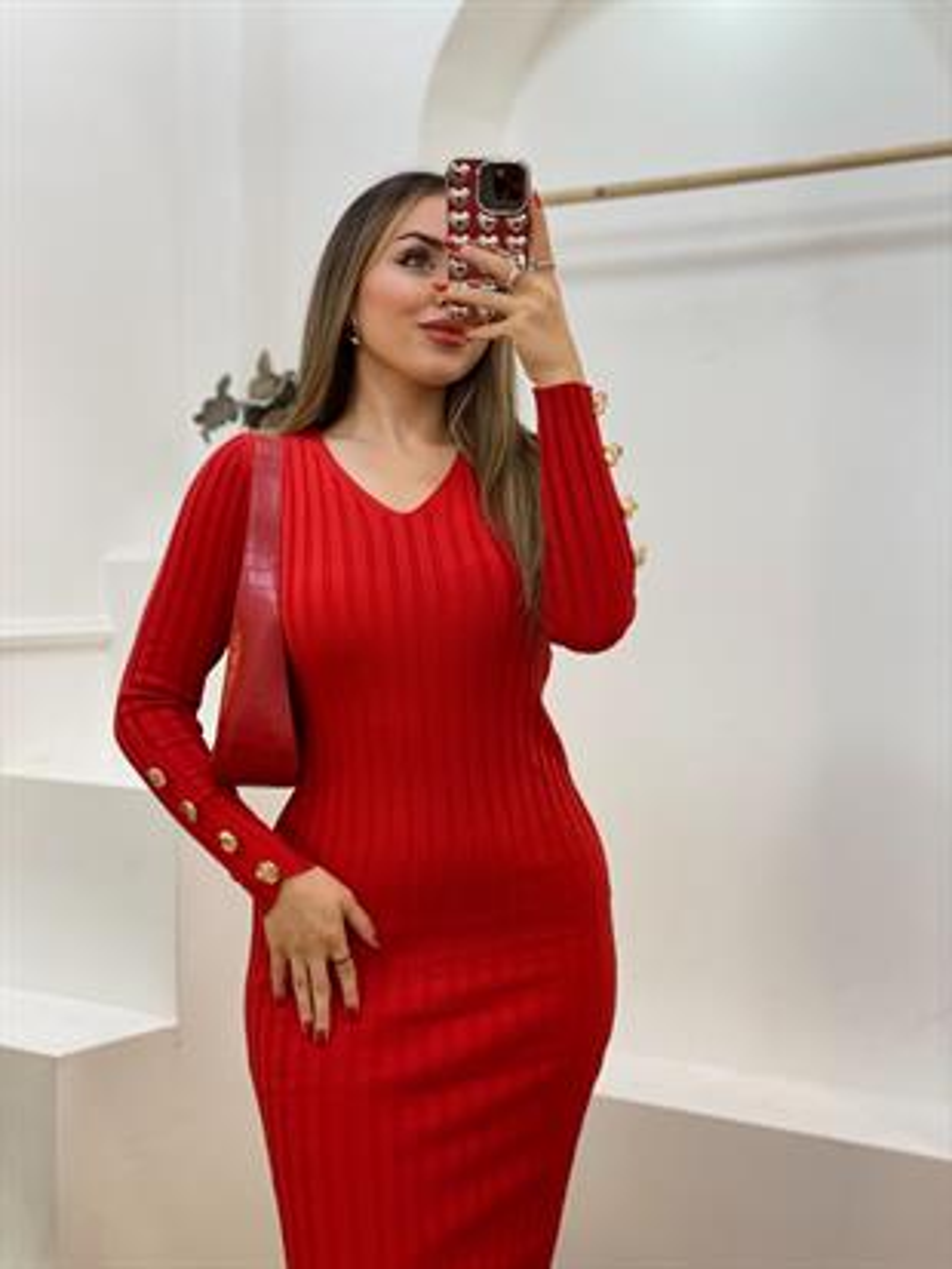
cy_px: 634
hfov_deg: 28.0
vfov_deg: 36.8
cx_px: 476
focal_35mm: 52
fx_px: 1906
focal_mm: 6
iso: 100
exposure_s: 1/100
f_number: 2
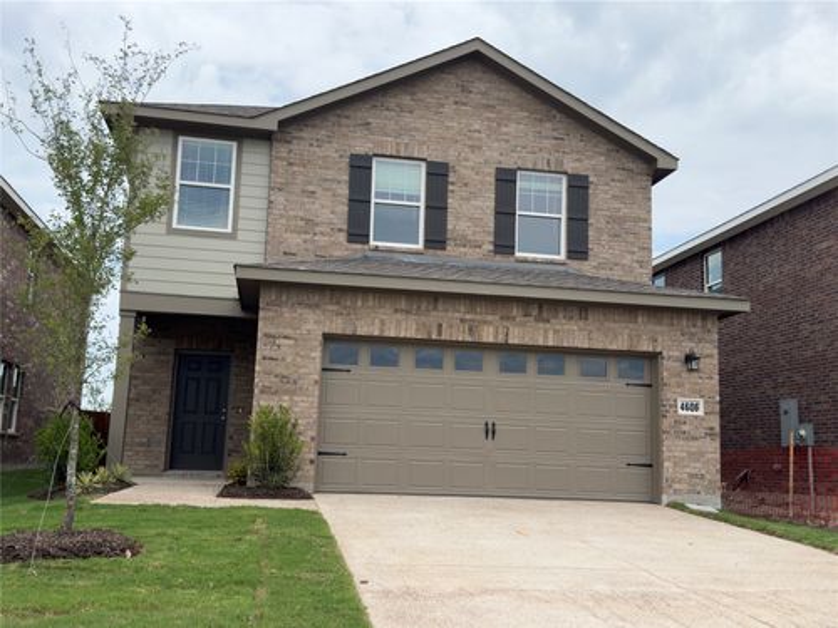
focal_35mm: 36
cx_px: 419
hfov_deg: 51.4
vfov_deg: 39.7
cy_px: 314
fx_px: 872
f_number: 1.78
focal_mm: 6.76
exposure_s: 1/5376
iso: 100
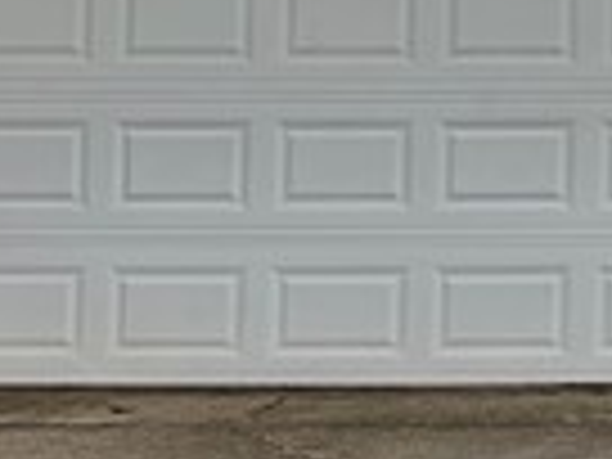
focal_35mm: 181
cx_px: 1548
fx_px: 3200
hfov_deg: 9.5
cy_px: -144
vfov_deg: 8.1
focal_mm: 6.76
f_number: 1.78
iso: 80
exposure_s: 1/888
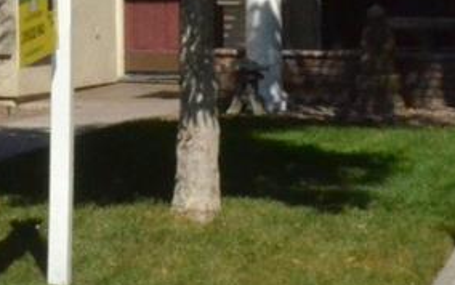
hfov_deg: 10.8
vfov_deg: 7.4
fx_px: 2197
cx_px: -457
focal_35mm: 177
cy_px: -66
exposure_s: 1/1250
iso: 2000
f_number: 25
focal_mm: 22
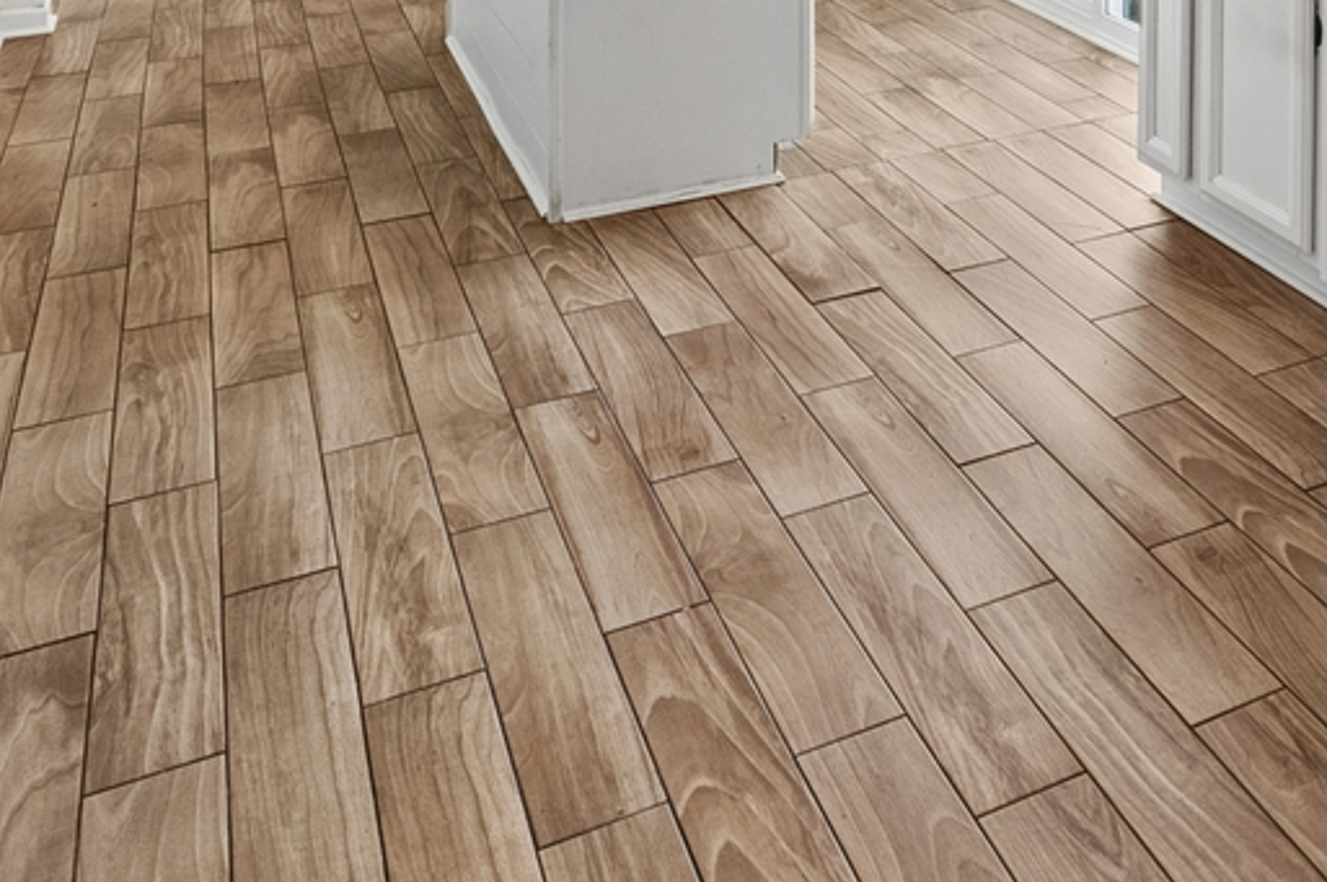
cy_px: -391
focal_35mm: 38
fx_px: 1399
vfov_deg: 26.7
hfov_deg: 50.0
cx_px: 863
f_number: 8
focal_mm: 12
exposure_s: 1/50
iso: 400
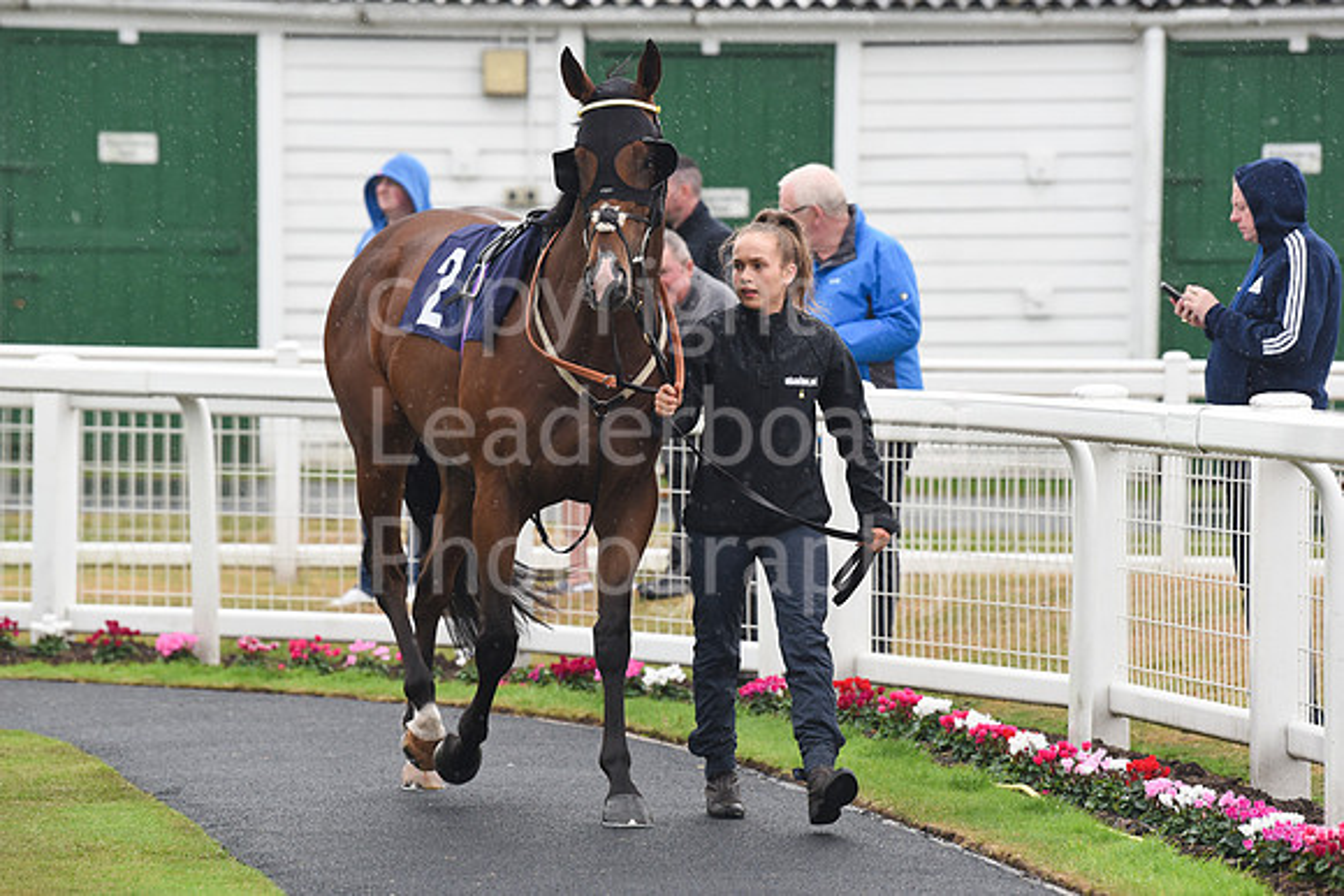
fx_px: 7468
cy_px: 448
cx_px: 672
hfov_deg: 10.3
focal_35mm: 200
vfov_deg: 6.9
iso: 1000
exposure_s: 1/800
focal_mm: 200
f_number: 5
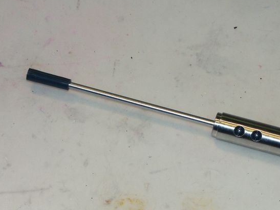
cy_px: 121
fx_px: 1253
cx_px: 201
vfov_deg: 9.6
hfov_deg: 12.7
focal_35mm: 155
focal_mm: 26.38
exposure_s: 1/125
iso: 200
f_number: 4.5
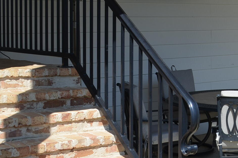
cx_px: 250
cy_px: 22
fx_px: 567
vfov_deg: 15.7
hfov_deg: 22.6
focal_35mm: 86
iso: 125
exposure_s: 1/250
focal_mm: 22
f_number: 8
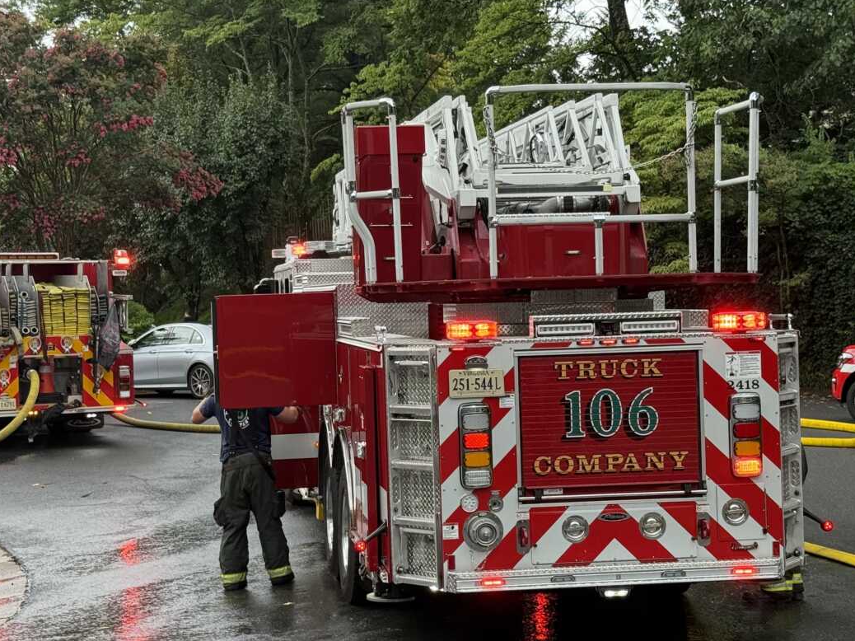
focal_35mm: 74
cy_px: 345
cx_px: 404
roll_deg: +0.1
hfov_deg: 26.3
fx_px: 1827
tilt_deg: +3.4
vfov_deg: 19.9
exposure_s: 1/561
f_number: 1.78
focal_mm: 6.76
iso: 80
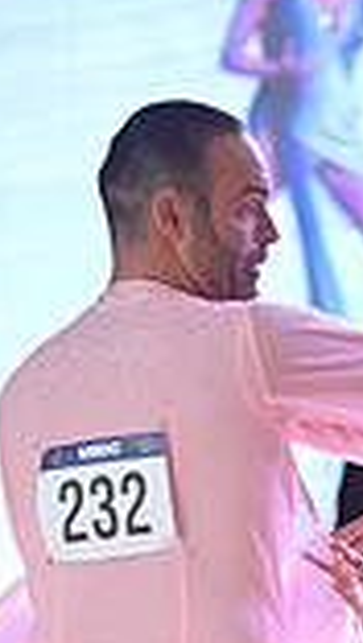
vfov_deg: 3.4
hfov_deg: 1.9
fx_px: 10672
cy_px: 1002
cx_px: 485
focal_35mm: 625
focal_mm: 160
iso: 2000
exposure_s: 1/250
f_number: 4
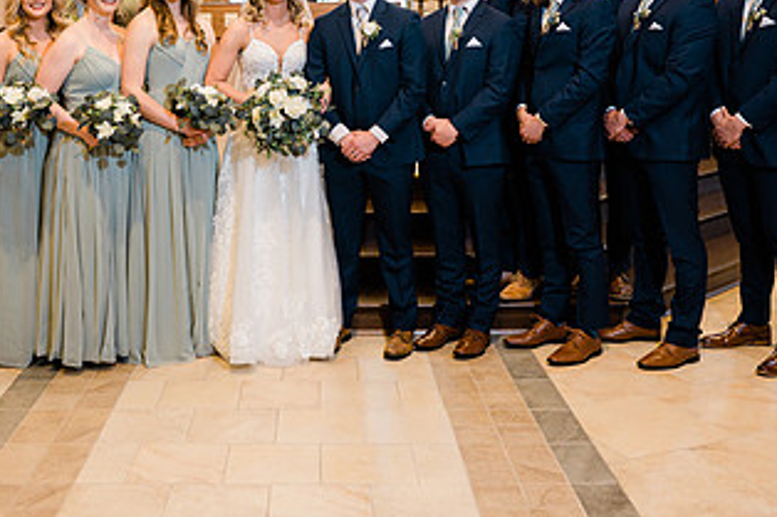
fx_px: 1035
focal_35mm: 48
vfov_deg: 27.2
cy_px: 67
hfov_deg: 40.9
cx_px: 297
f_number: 3.2
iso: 1000
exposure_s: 1/200
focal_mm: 26
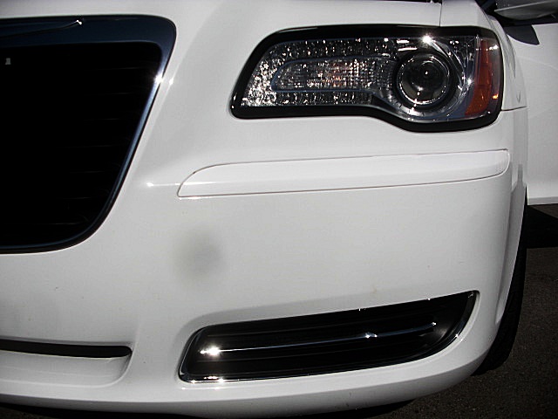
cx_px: 279
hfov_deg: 51.4
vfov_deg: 39.7
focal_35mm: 36
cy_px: 210
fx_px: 580
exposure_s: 1/500
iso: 50
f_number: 7.9
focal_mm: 6.3
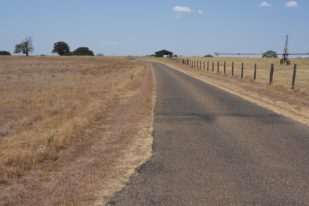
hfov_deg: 58.7
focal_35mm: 32
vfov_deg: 41.1
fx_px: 275
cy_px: 103
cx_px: 154
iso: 100
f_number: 18
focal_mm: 32
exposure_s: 1/100
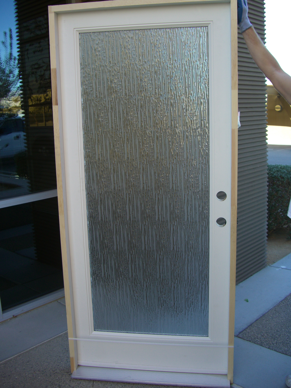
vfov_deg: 49.0
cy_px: 194
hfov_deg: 37.7
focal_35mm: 38
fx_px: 426
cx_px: 146
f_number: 2.8
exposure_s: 1/200
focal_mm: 7.9
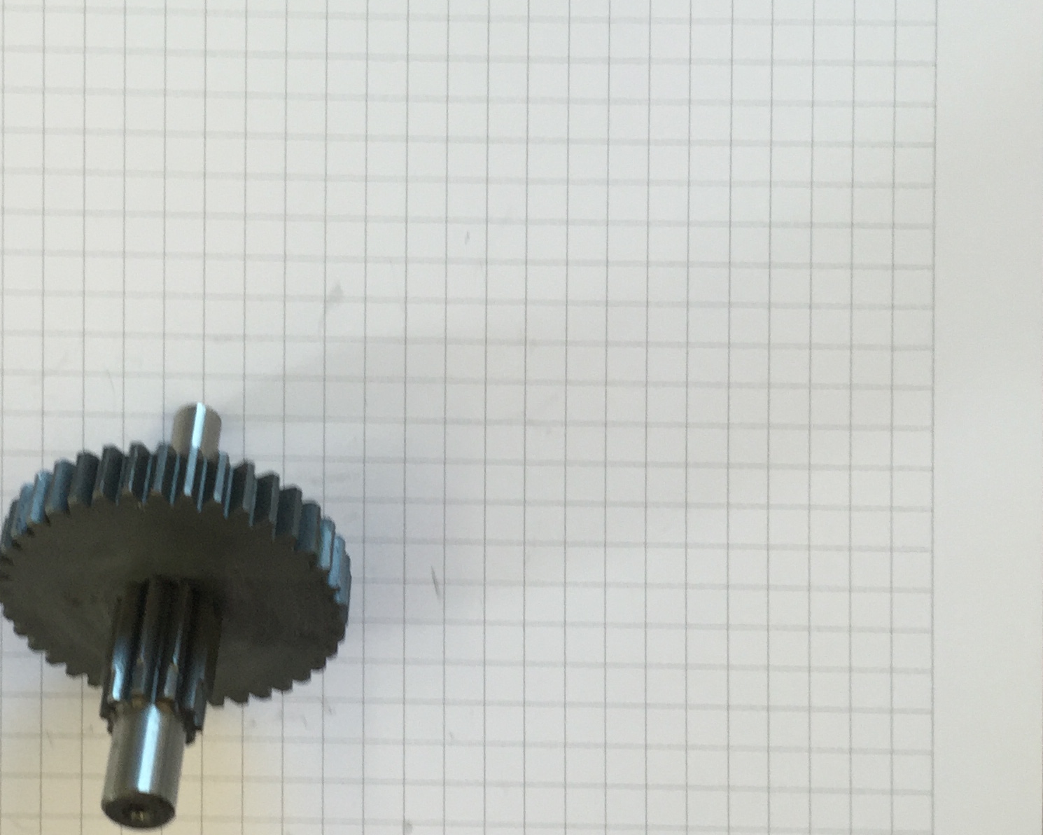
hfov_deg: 29.7
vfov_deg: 24.5
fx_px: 1914
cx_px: 190
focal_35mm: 62
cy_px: 566
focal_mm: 4.15
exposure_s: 1/100
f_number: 2.2
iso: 50
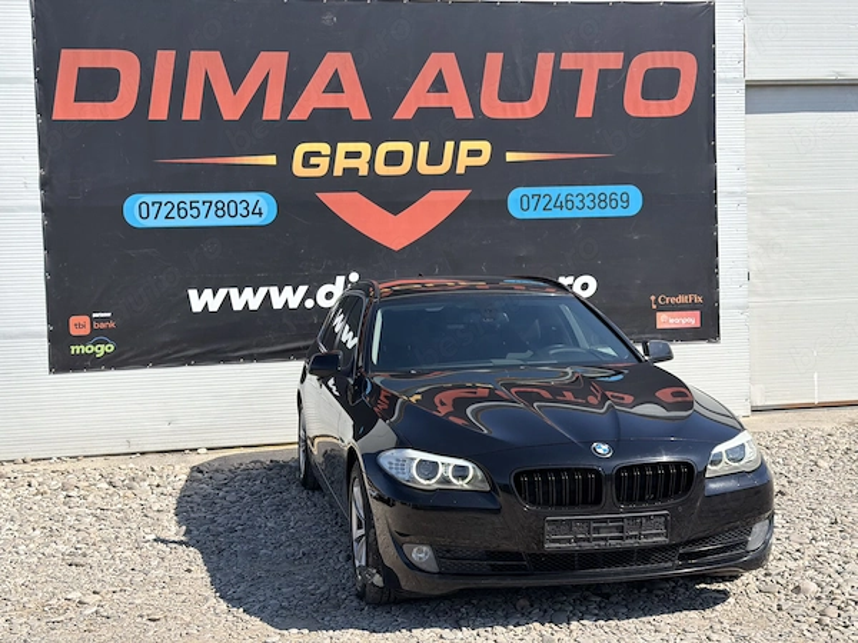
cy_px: 322
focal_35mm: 48
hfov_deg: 39.7
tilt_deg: +0.4
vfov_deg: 30.3
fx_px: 1190
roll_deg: +1.8
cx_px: 429
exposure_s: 1/4098
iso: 80
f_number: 1.78
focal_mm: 6.76
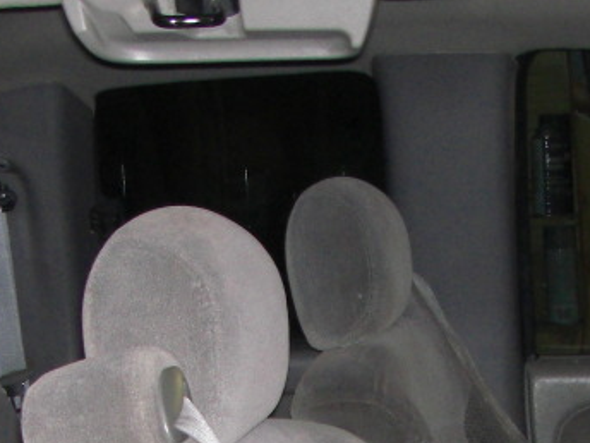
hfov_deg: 17.4
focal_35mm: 113
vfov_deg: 12.5
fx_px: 1926
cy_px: 632
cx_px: 331
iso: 200
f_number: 3.4
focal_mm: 6.3
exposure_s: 1/60
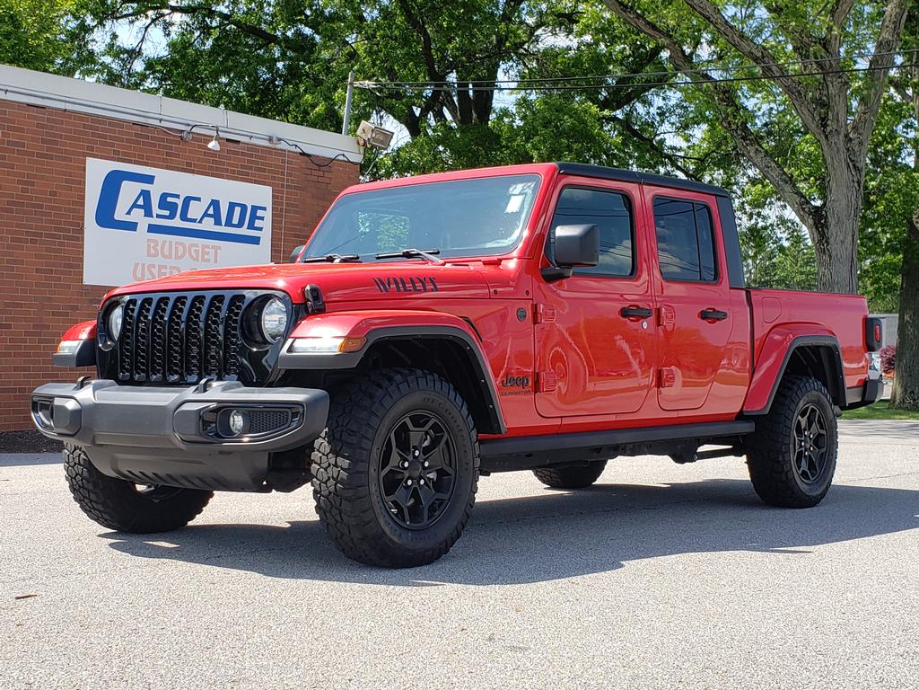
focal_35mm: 26
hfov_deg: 67.3
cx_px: 460
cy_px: 345
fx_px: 690
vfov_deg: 53.1
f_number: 2.4
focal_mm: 4.3
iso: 50
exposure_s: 1/809
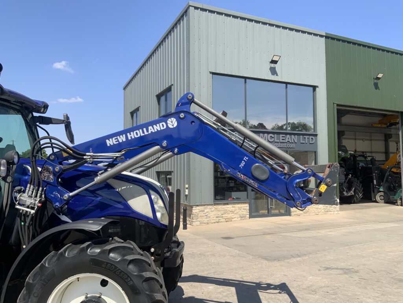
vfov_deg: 48.2
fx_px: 338
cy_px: 152
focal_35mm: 29
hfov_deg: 61.7
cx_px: 202
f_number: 1.8
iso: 16
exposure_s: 1/1490
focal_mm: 3
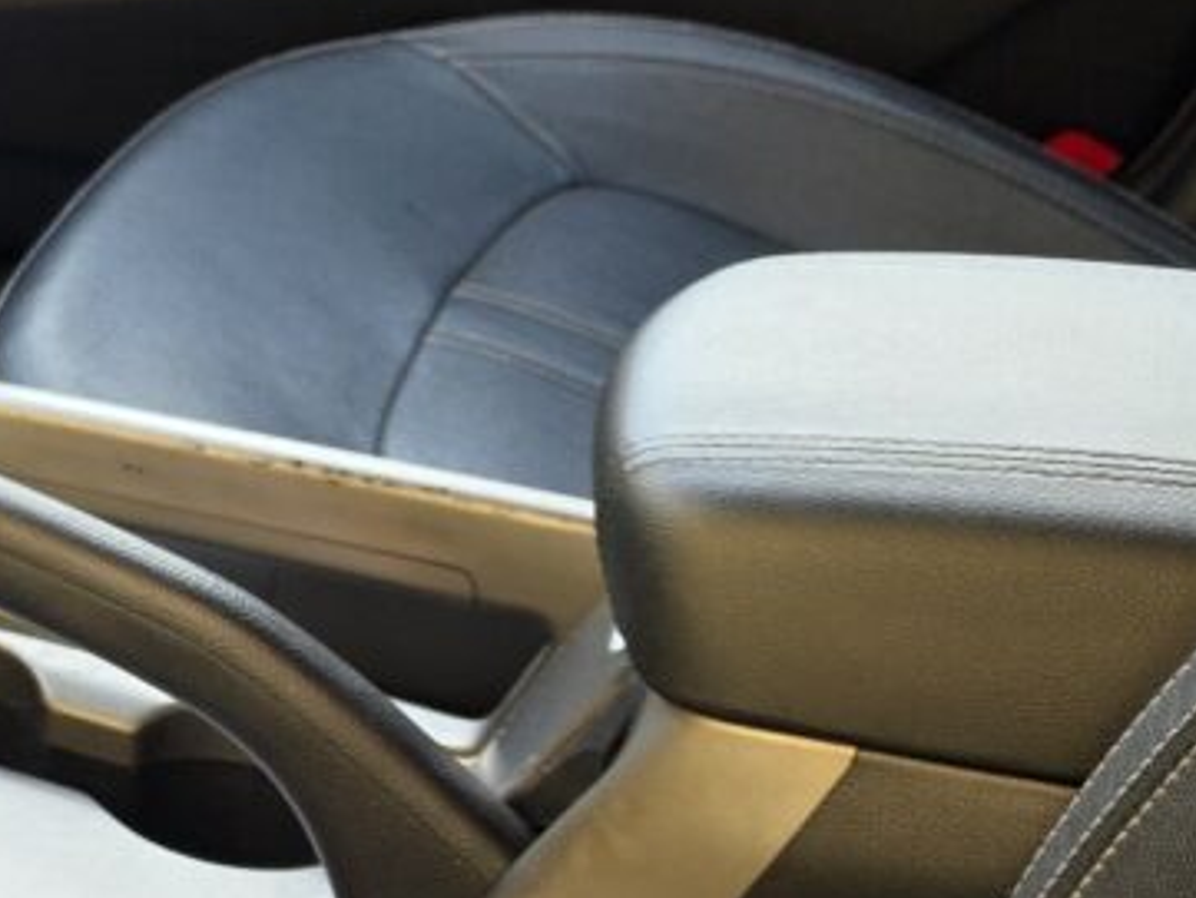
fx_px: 3525
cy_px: 620
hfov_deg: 16.4
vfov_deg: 14.5
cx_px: -891
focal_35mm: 102
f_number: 1.4
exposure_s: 1/180
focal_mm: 6.5
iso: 64
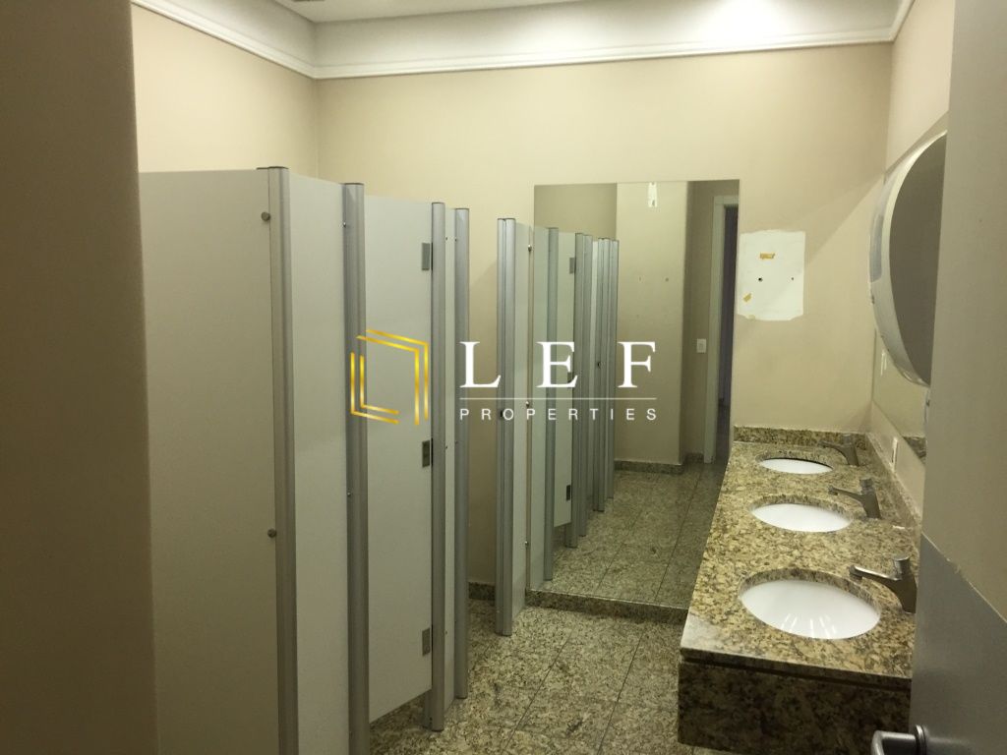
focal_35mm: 29
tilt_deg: -6.9
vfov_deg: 48.2
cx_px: 504
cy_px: 378
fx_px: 844
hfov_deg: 61.7
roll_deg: -0.5
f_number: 2.2
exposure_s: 1/30
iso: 100
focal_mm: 4.15
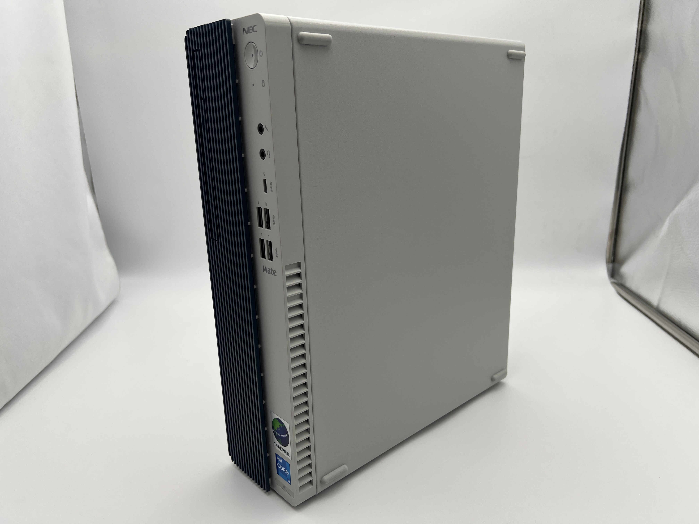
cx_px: 350
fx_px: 525
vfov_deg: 53.1
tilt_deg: -16.9
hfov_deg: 67.3
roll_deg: +1.6
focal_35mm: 26
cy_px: 262
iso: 50
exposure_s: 1/894
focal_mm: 5.7
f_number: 1.5
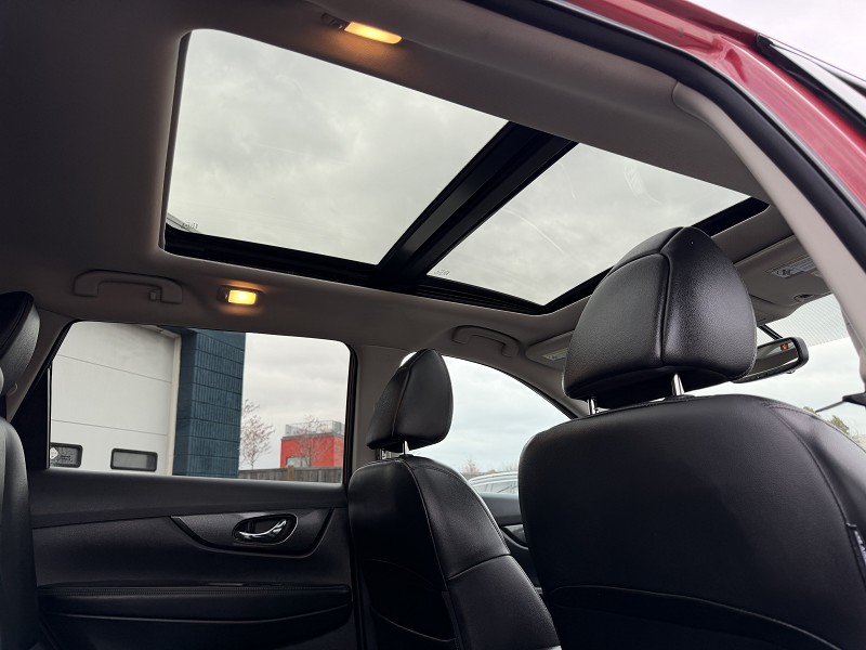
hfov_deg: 71.6
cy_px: 325
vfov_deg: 56.8
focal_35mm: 24
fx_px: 600
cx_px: 433
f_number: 1.78
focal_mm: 6.76
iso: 64
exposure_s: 1/121
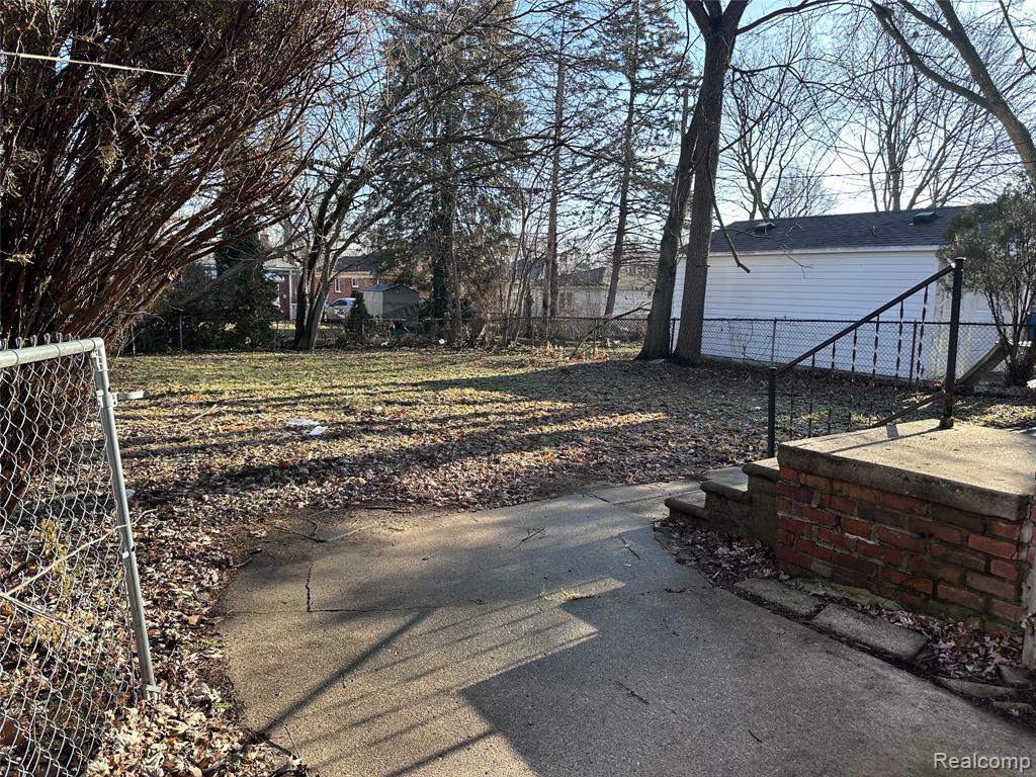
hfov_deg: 71.6
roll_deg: -2.6
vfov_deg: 56.8
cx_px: 518
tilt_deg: -8.6
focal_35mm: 24
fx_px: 718
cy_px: 388
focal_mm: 6.86
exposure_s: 1/680
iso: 80
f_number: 1.78
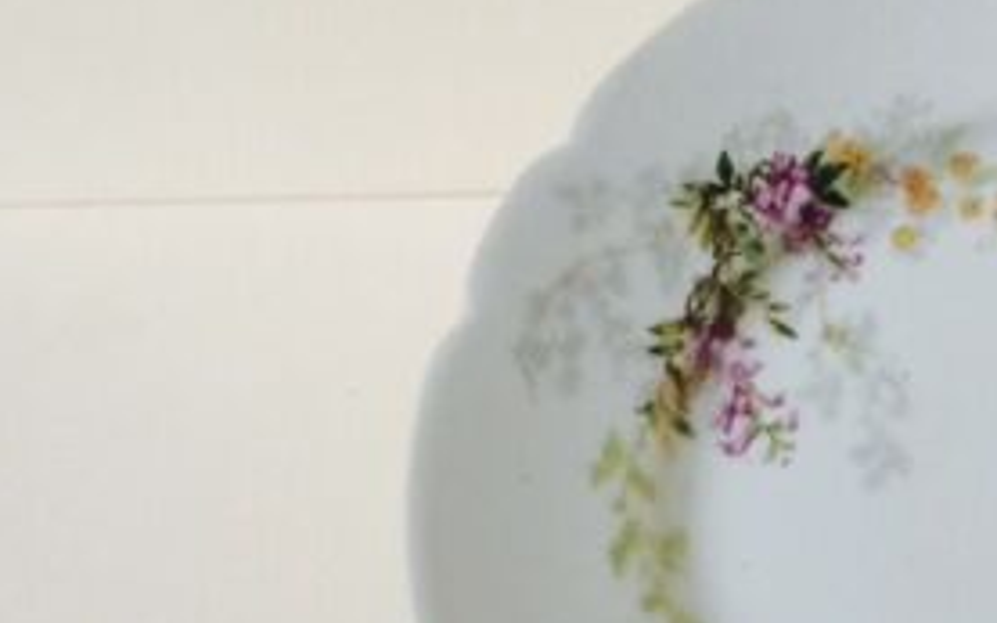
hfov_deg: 27.3
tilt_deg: -54.4
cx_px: 1001
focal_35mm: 71
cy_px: 670
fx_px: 1929
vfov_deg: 17.8
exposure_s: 1/40
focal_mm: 4.15
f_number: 2.2
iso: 40
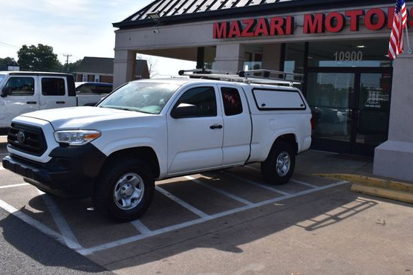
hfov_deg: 50.6
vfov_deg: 35.0
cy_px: 120
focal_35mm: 38
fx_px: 436
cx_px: 233
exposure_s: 1/500
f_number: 11
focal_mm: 22
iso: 280
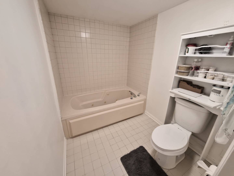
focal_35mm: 13
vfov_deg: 89.9
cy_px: 88
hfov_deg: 106.2
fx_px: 88
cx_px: 117
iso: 160
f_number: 2.2
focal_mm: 1.7
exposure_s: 1/60.2
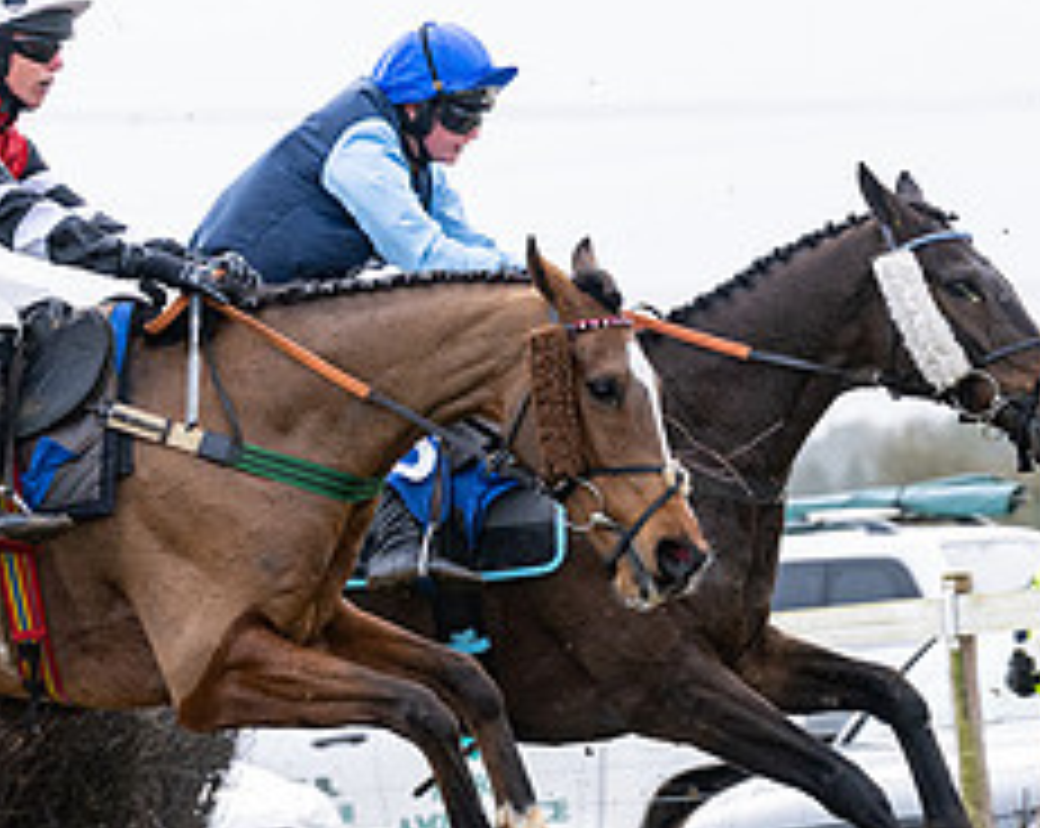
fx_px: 10970
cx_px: 19
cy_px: 679
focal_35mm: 357
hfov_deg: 5.4
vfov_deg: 4.3
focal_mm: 105
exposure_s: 1/1000
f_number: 4
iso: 400
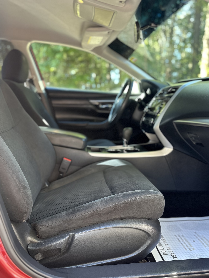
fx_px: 209
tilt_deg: -8.4
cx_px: 104
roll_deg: -0.5
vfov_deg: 67.3
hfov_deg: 53.1
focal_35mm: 26
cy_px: 144
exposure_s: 1/106
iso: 250
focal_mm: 6.86
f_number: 1.78
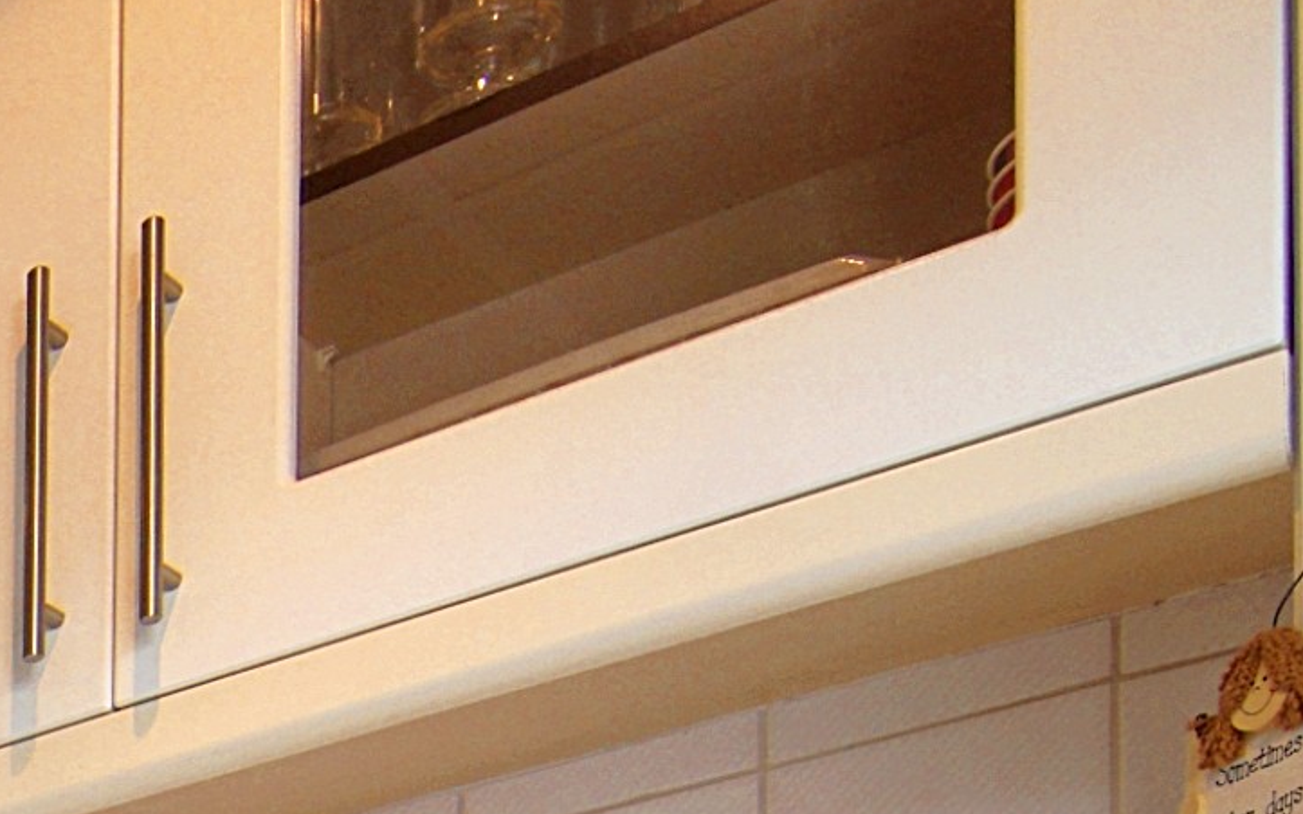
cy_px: 1644
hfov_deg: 20.5
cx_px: -1052
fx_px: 2490
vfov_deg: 15.0
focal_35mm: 70
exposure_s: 1/13
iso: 100
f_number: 10
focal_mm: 11
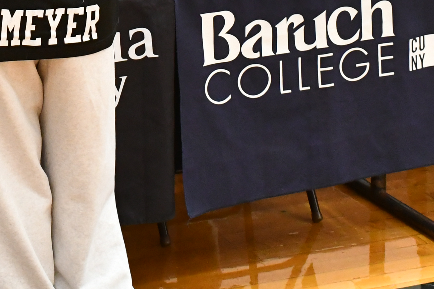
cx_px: 38
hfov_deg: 15.9
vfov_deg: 10.4
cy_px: -150
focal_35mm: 127
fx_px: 1531
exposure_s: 1/200
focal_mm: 26
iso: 3200
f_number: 7.1
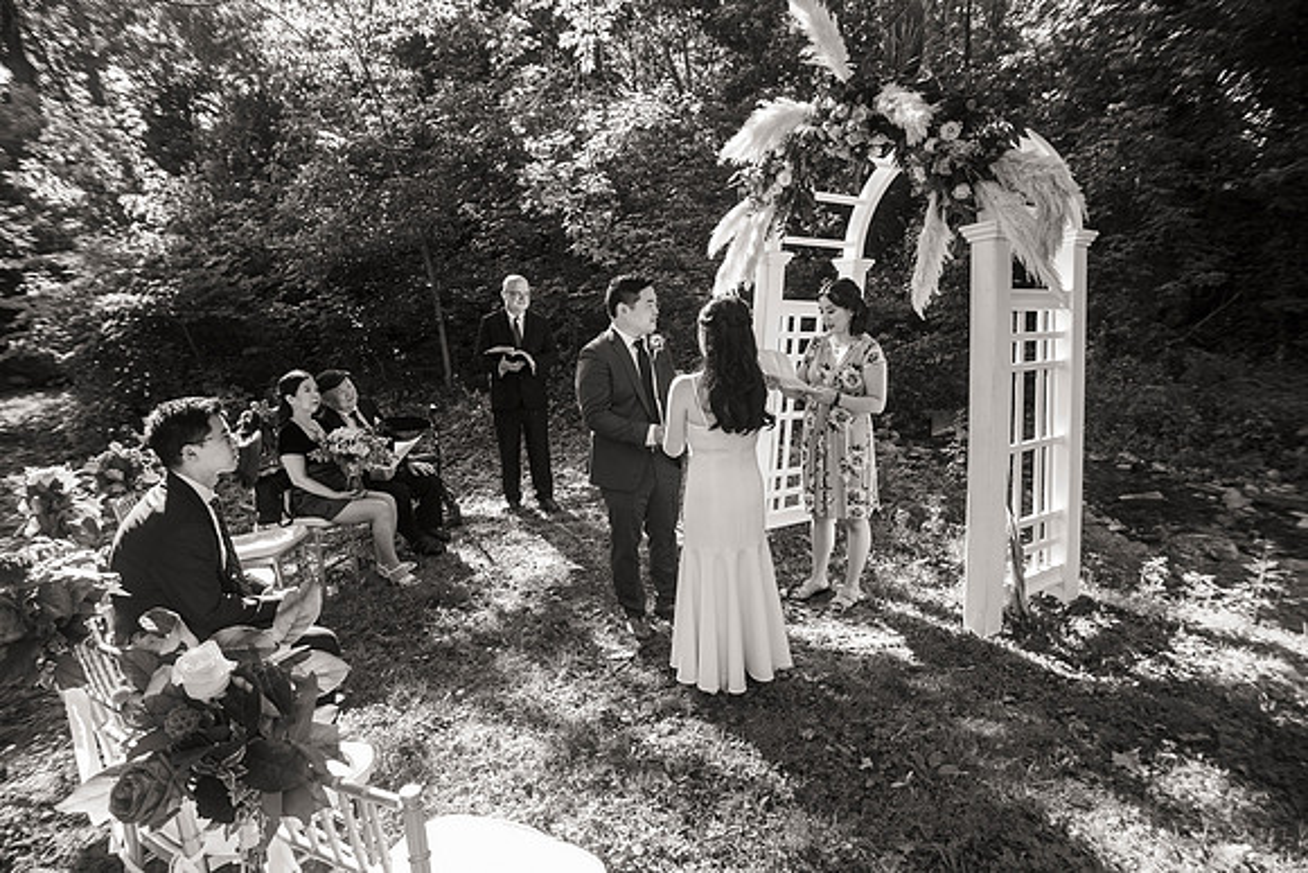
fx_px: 727
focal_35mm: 20
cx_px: 654
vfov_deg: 62.0
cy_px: 436
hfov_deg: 84.0
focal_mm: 20
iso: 1000
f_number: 4
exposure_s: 1/320
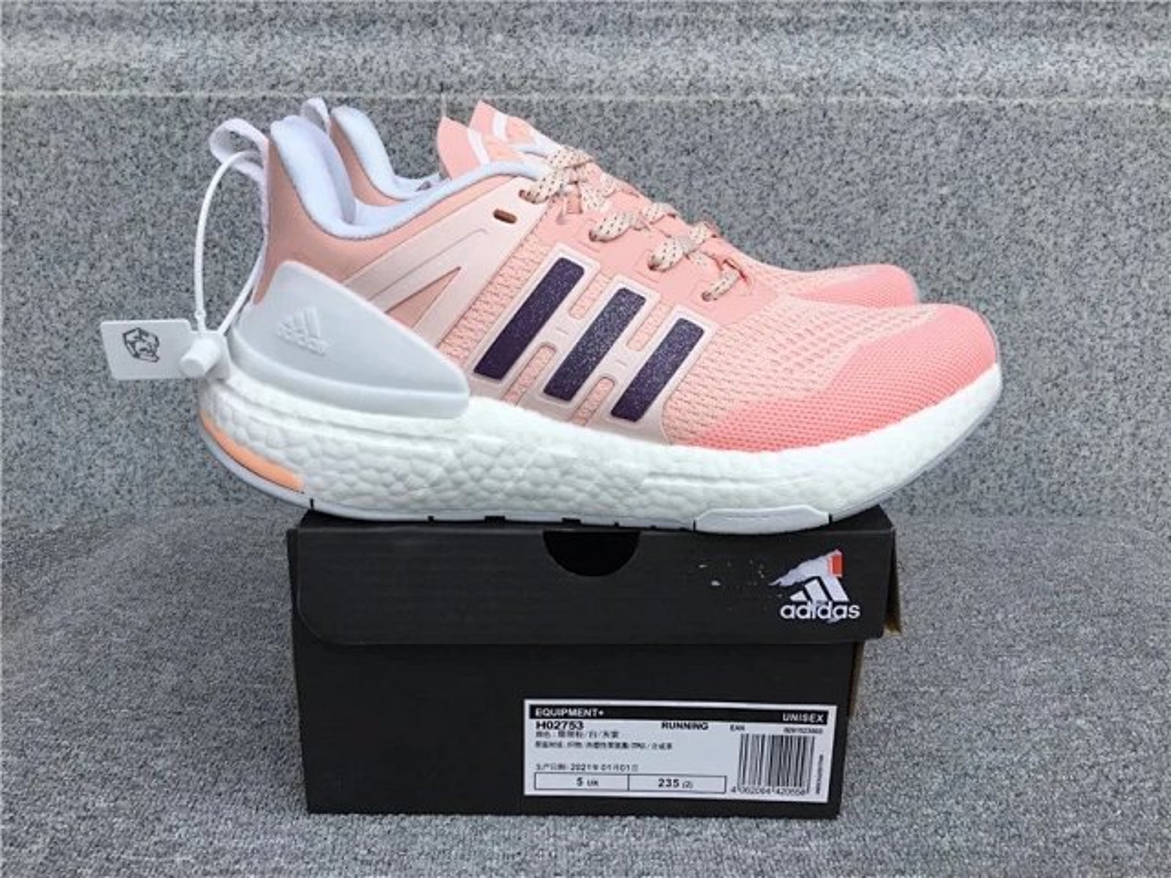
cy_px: 439
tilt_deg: -17.8
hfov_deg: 58.4
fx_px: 1049
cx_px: 586
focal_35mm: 31
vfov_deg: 45.4
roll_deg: +0.3
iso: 25
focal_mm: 3.3
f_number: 2.4
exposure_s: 1/662
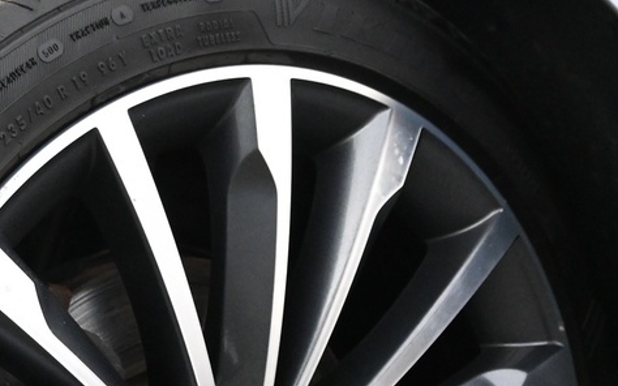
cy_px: 466
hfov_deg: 20.2
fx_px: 1715
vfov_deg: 12.5
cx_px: 128
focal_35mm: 102
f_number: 3.8
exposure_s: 1/30
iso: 2800
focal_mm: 19.5
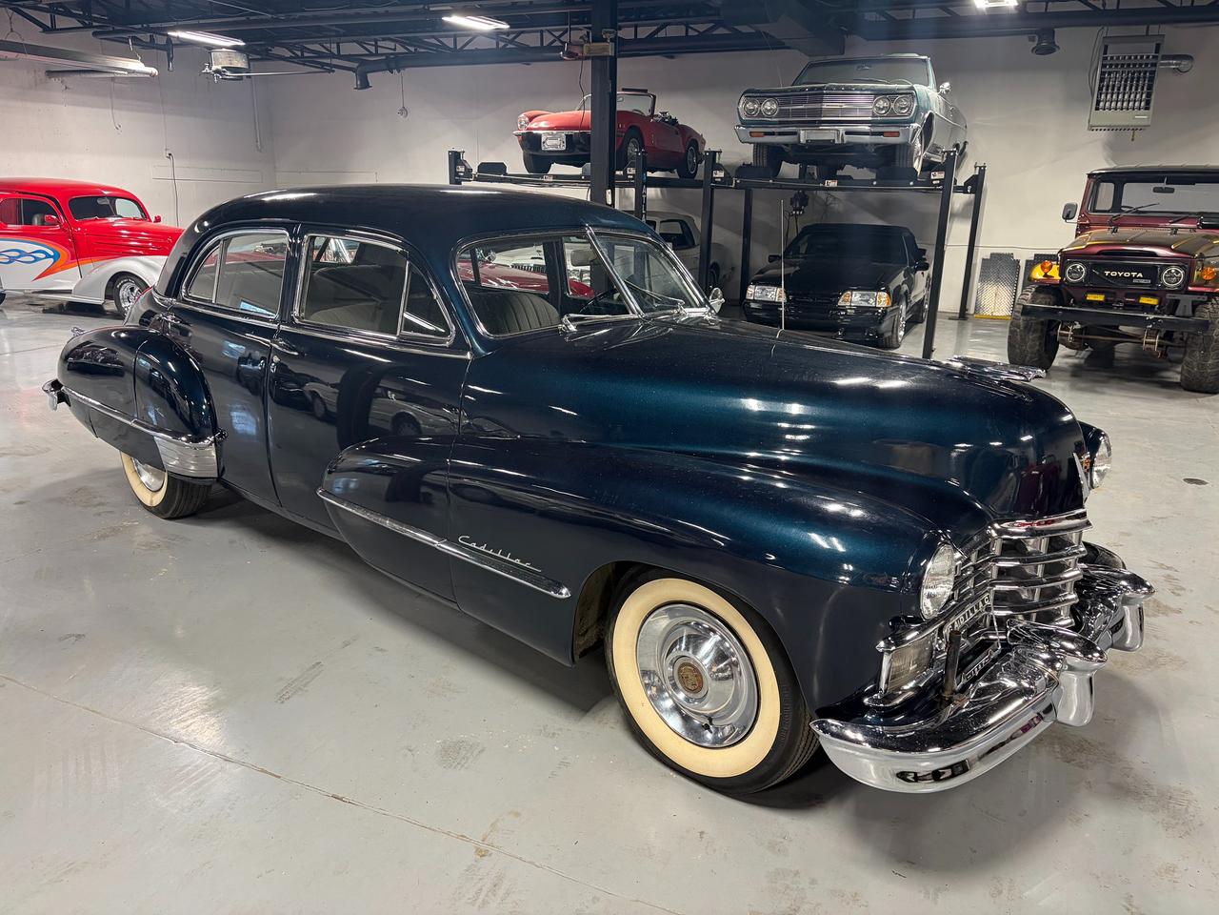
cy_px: 458
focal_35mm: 26
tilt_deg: -15.9
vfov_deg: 53.1
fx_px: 916
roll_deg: -0.5
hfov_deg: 67.3
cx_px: 610
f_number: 1.6
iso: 125
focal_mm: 5.96
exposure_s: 1/69
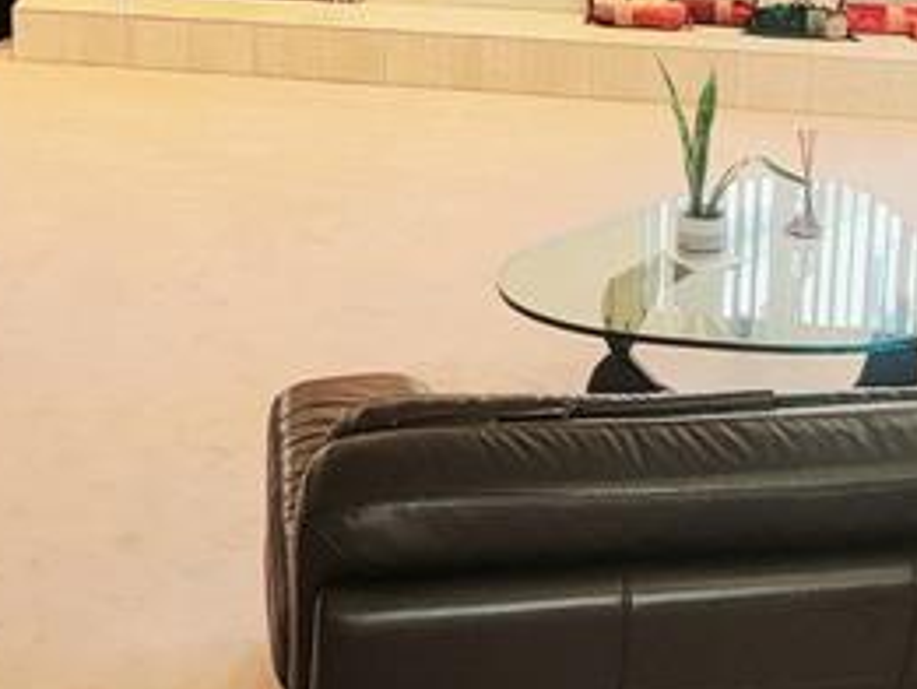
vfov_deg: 26.2
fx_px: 1352
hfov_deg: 37.4
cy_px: -88
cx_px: 509
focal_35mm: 51
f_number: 2.2
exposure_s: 1/60.2
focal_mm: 2.2
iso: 80
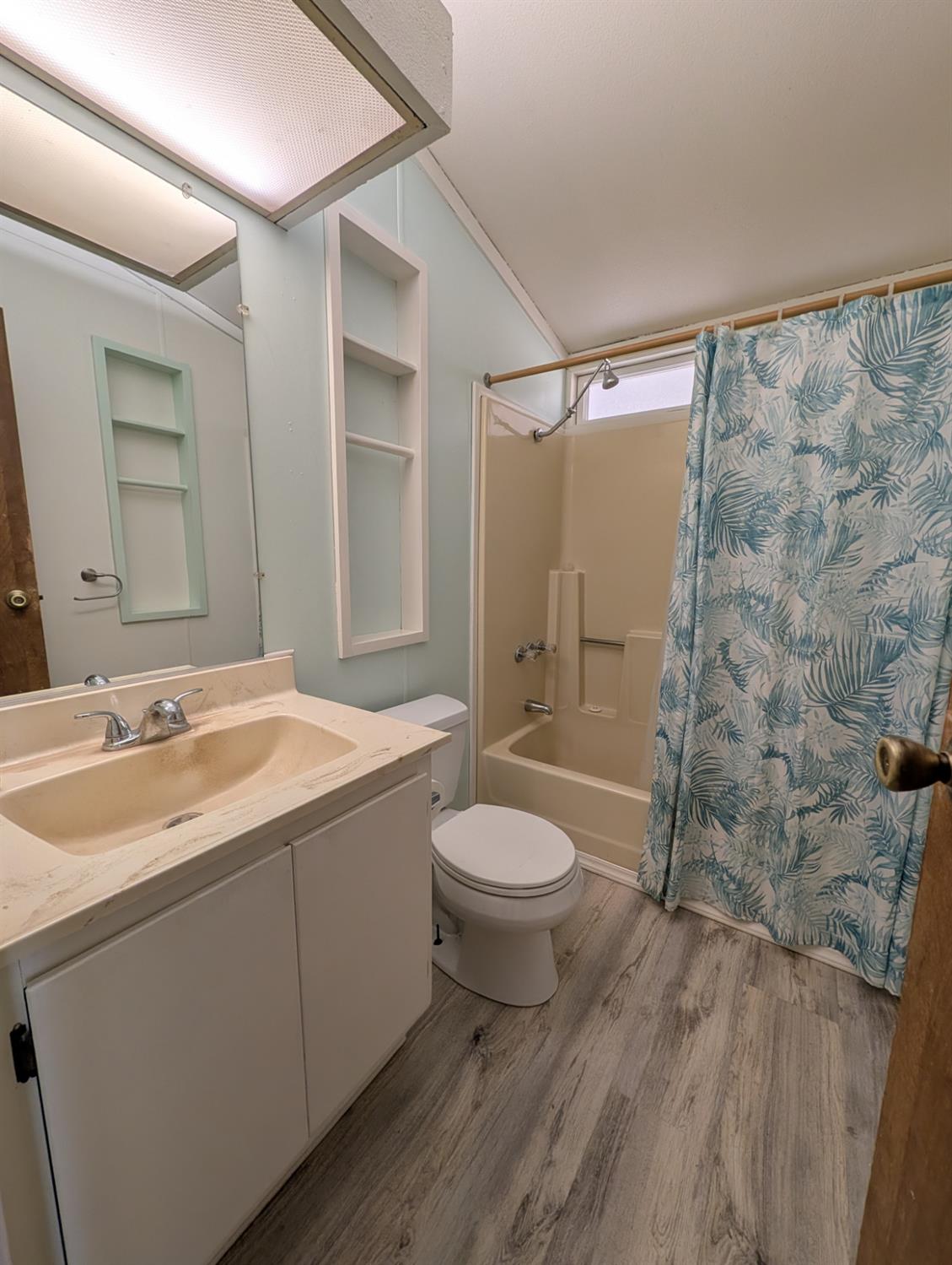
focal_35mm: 12
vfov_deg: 110.4
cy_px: 632
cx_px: 476
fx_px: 439
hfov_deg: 94.7
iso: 88
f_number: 1.7
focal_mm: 2.02
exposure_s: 1/120
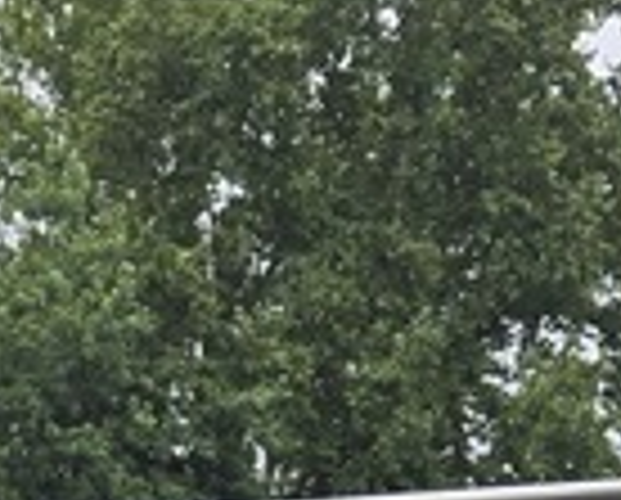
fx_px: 3592
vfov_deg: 6.4
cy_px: 2005
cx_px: 194
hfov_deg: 9.9
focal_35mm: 195
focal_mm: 5.4
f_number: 1.8
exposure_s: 1/180
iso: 32
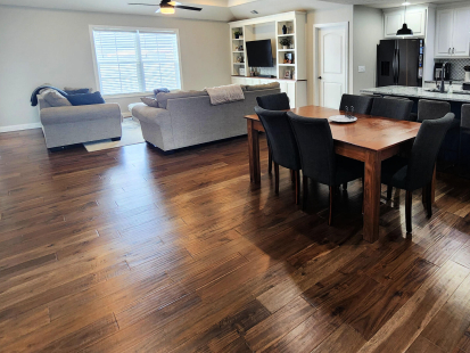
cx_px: 326
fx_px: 285
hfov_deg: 75.6
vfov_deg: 61.5
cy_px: 109
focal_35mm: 21
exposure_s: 1/60
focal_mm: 2.2
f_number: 2.2
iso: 200
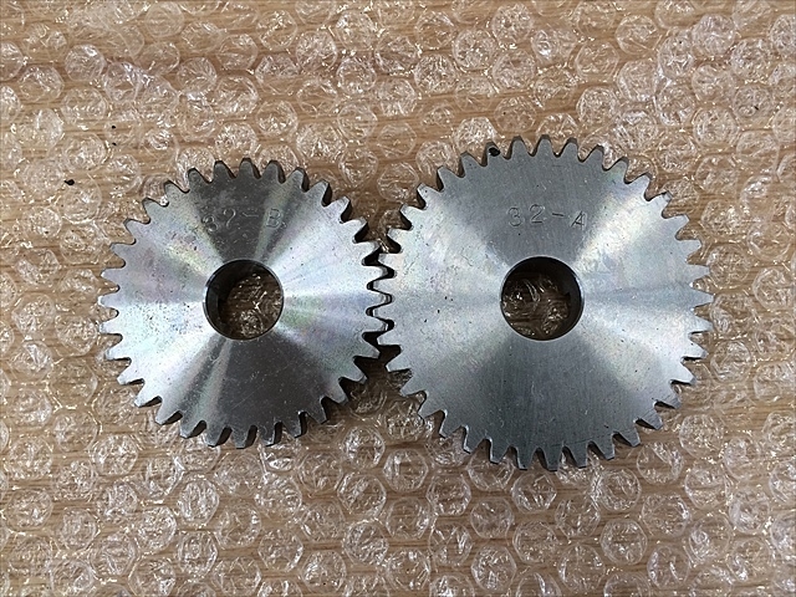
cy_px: 298
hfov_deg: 61.7
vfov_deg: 48.2
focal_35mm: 29
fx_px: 667
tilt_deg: -83.6
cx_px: 398
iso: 40
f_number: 2.2
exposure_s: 1/30
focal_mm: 4.15
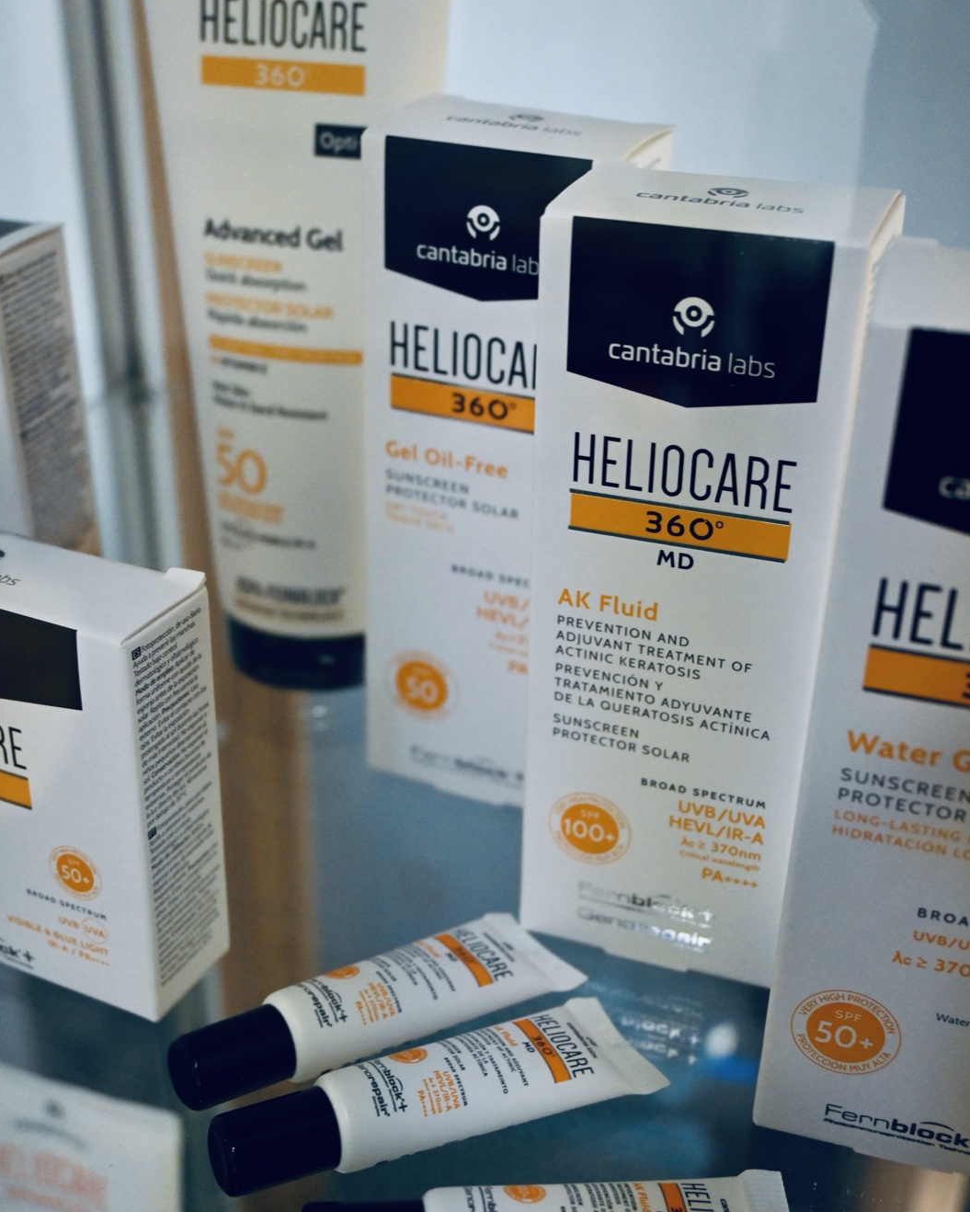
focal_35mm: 42
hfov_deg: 35.8
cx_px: 484
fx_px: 1501
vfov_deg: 43.9
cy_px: 654
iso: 1600
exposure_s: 1/160
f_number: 4.5
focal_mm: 24.5
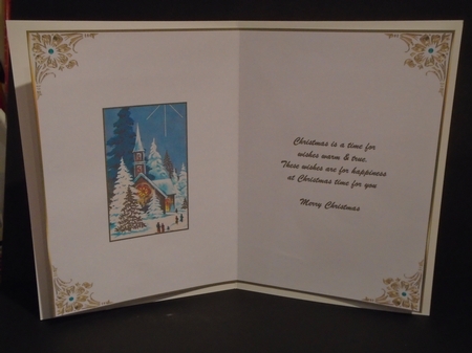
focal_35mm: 42
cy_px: 176
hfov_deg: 44.8
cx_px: 236
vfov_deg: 34.3
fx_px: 572
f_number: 4.1
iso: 500
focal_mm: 7.4
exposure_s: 1/40
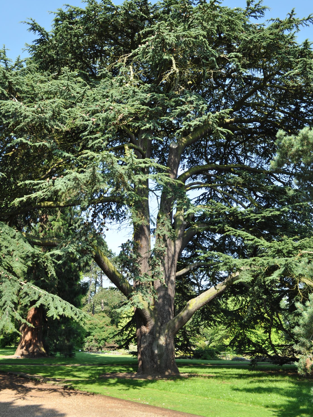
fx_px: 398
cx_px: 157
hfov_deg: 42.9
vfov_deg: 55.3
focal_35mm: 33
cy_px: 197
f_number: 8
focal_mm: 20
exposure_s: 1/250
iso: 200
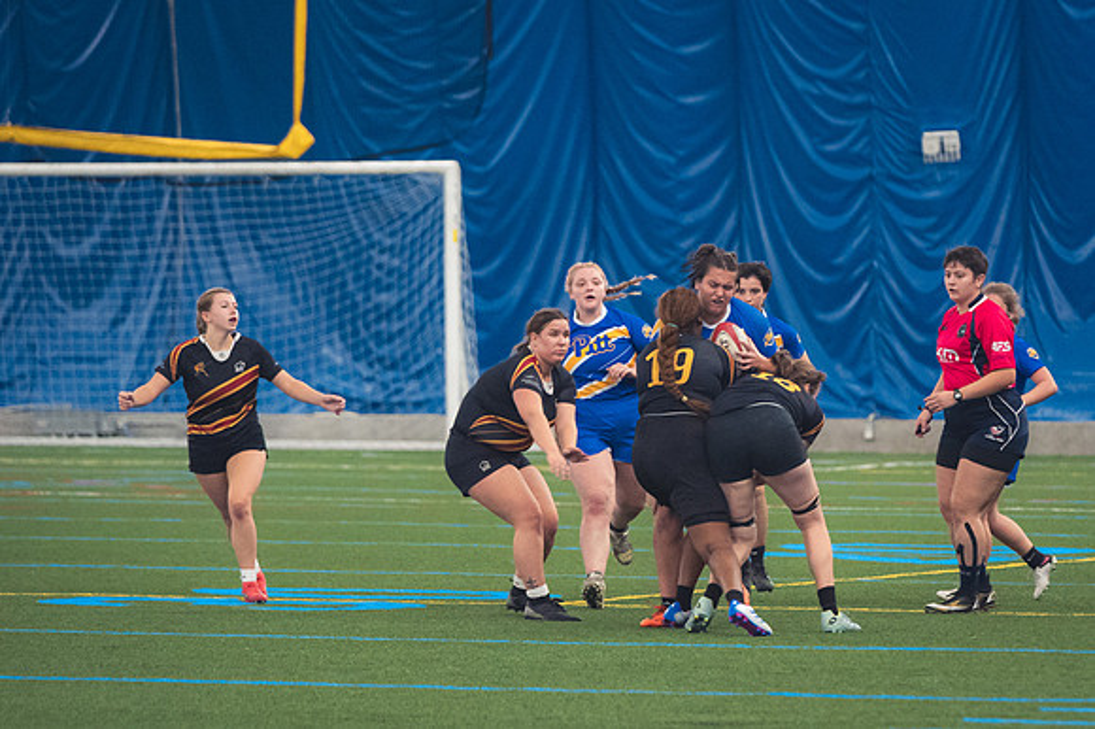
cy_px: 434
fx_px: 9735
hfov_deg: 6.4
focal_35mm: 320
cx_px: 759
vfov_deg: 4.3
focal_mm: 150
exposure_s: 1/320
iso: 3600
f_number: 2.8
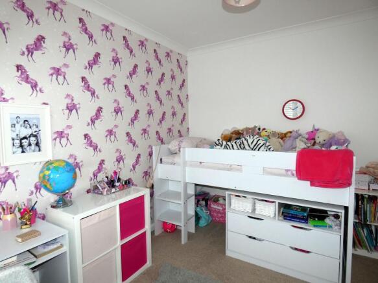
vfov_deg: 66.0
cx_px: 189
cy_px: 142
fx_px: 218
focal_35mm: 20
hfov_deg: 81.8
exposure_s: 1/60
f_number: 2.8
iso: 80
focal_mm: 3.6
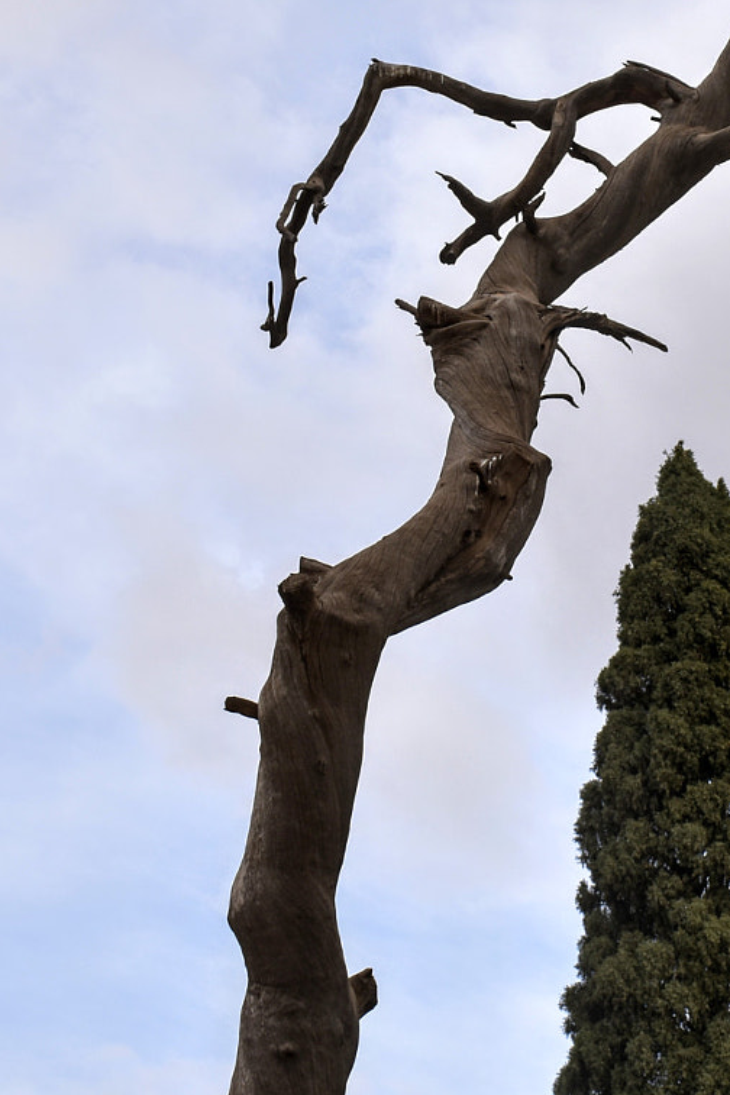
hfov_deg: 12.3
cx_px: 585
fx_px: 3378
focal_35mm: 111
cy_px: 297
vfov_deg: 18.3
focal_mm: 35
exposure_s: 1/125
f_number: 10
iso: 160
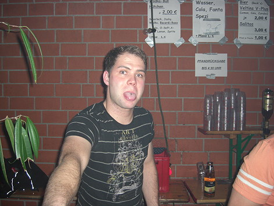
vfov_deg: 37.7
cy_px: 103
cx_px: 137
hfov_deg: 49.0
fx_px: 301
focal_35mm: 38
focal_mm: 7.9
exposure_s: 1/60
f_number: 2.8
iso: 200
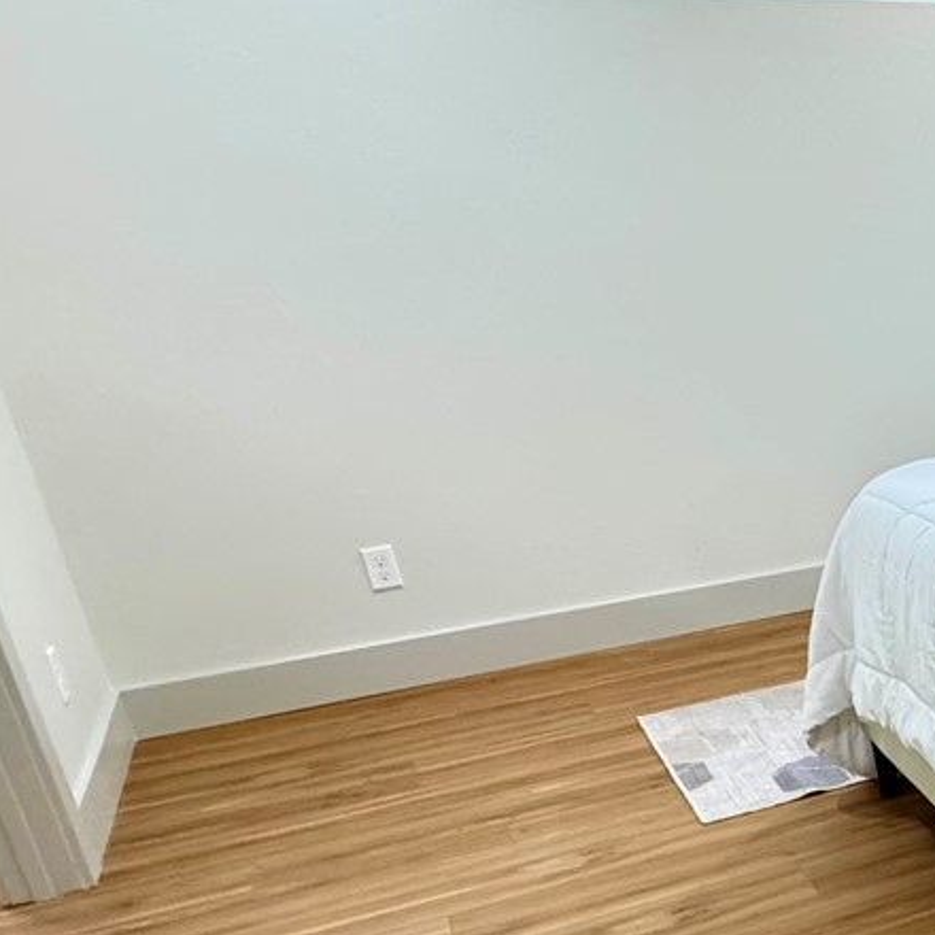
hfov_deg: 28.4
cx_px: 1305
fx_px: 1375
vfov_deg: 36.7
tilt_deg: -21.6
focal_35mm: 45
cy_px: 691
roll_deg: +0.9
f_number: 2.2
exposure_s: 1/60
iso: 320
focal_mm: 2.22
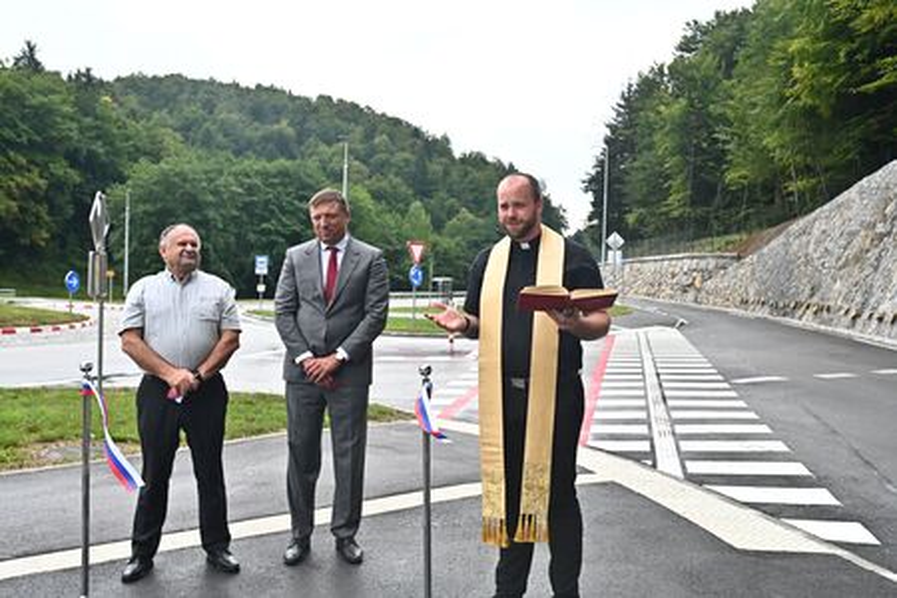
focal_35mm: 35
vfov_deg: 37.9
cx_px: 448
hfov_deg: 54.4
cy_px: 299
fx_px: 872
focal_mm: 35
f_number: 6.3
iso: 1600
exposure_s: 1/4000
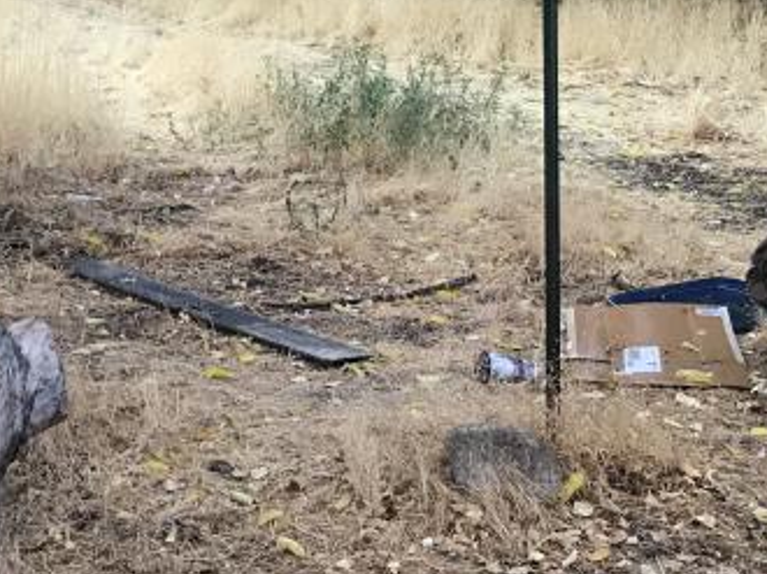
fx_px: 1926
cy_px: -130
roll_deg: +0.3
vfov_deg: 16.2
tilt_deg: -1.7
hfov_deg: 22.3
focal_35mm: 87
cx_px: 200
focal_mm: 3.99
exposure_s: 1/24
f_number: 1.8
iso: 32
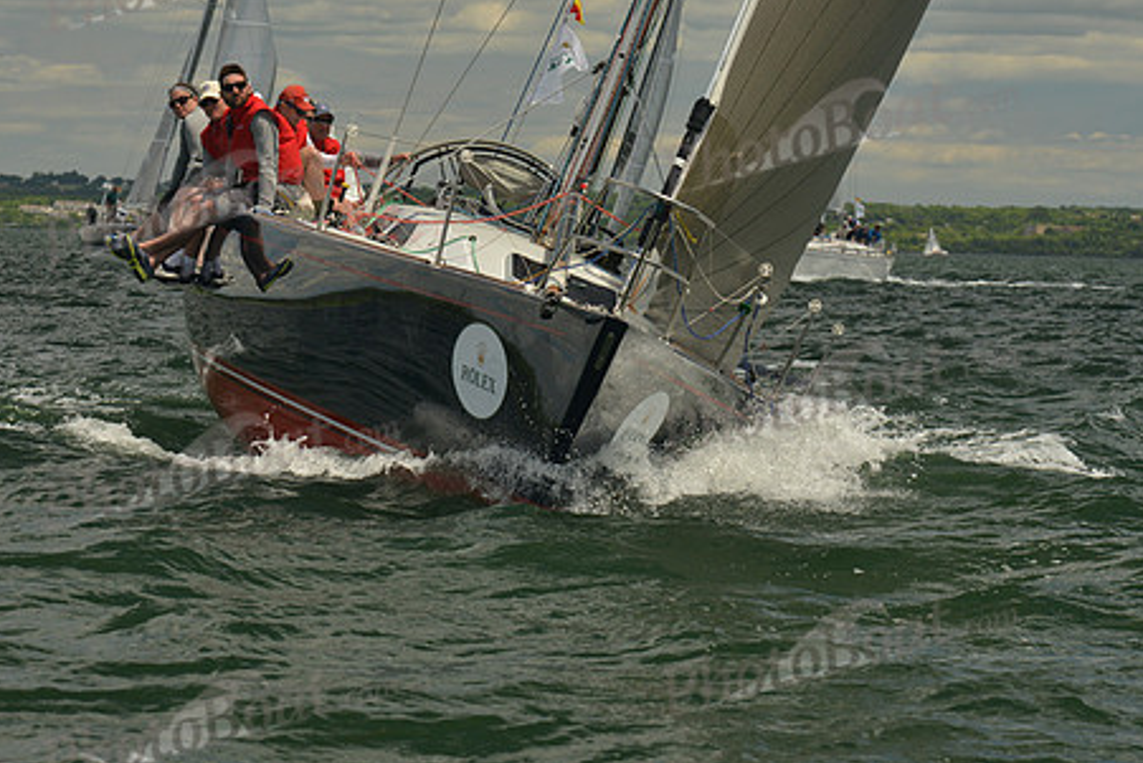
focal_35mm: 157
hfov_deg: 13.1
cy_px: 298
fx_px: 4986
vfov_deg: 8.7
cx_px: 532
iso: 400
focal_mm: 122
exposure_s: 1/800
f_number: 8
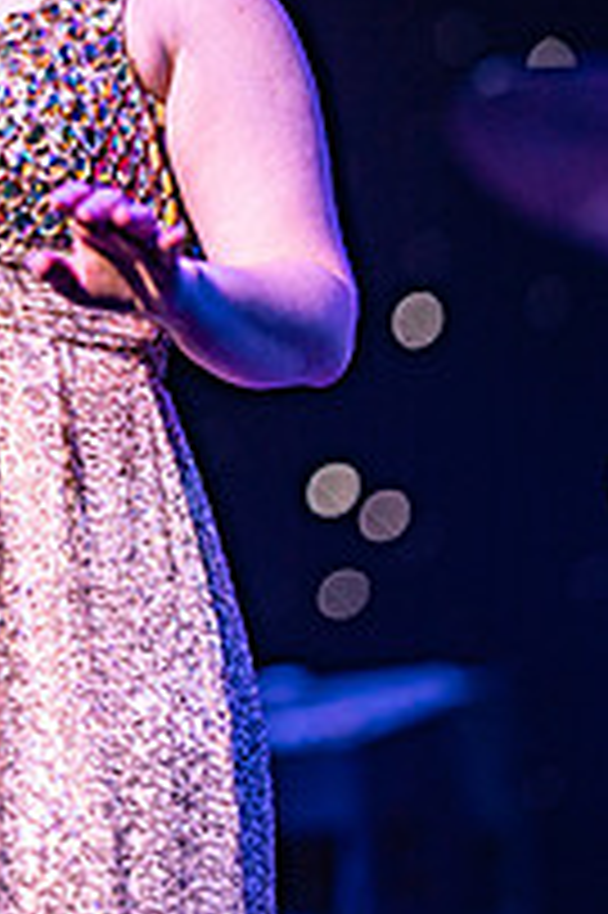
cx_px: -61
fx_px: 7612
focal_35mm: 300
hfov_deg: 4.6
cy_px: 99
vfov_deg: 6.9
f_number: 1.8
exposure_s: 1/320
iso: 320
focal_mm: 135
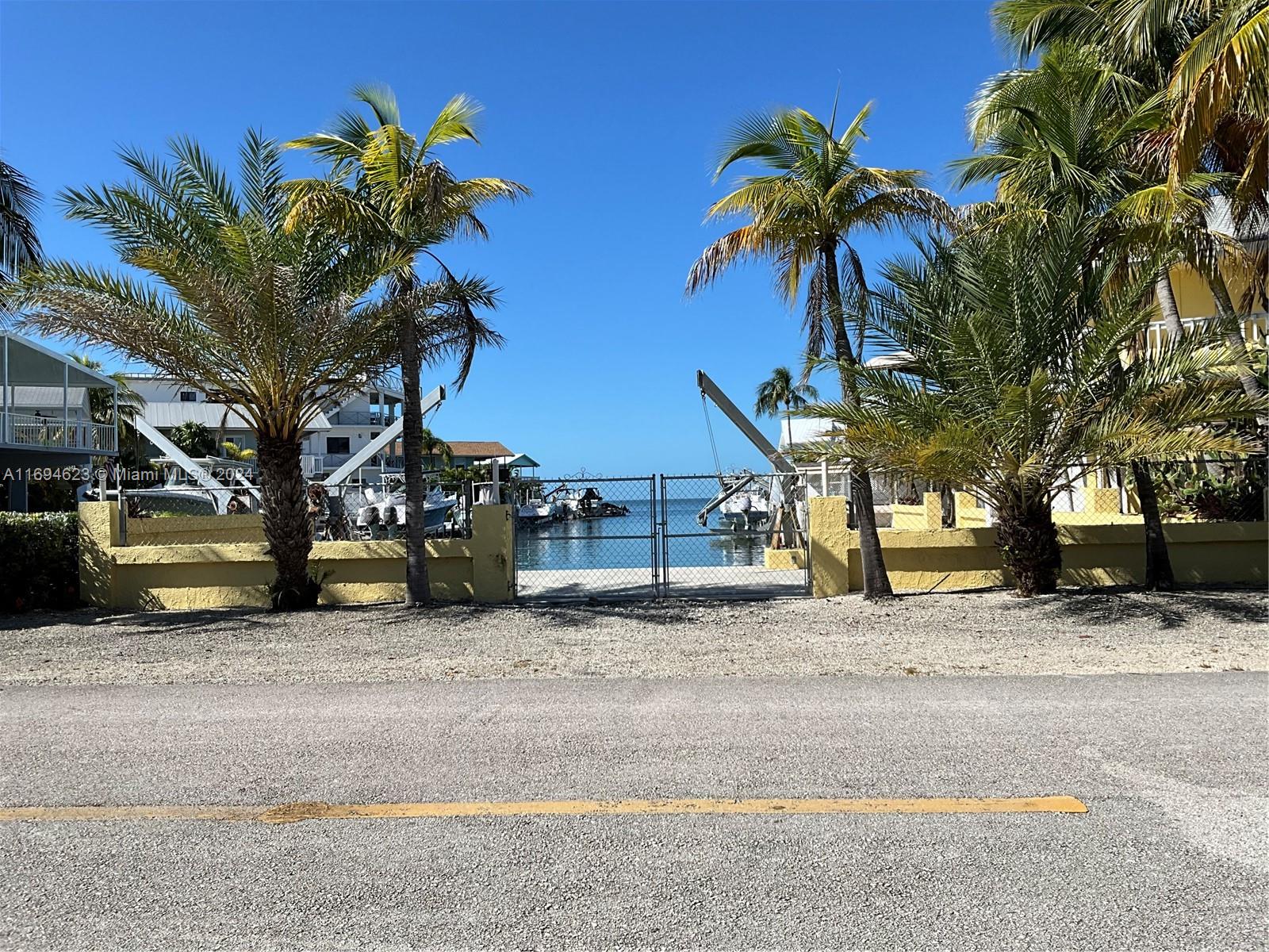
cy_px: 476
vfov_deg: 48.2
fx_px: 1063
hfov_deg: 61.7
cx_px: 634
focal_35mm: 29
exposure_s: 1/2801
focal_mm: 3
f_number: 1.8
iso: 25
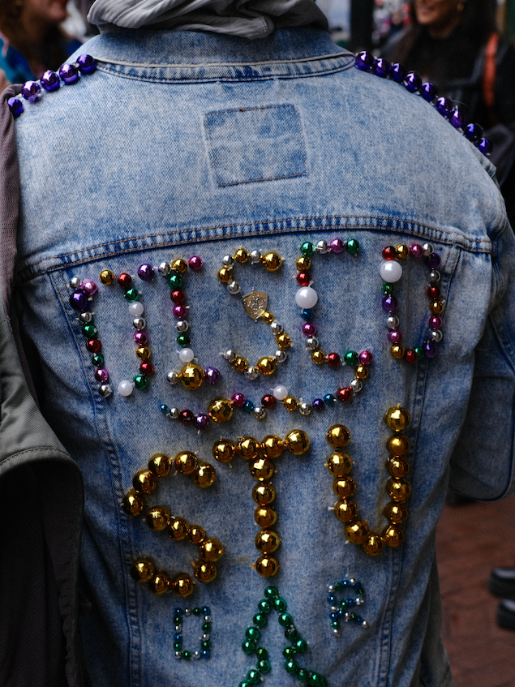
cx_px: 261
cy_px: 344
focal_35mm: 77
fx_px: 1528
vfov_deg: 25.3
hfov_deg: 19.1
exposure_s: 1/70
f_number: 5.6
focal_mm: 35
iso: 160
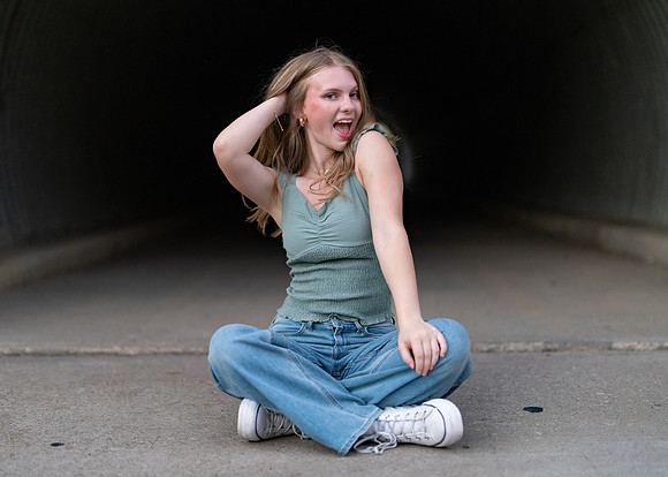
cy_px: 229
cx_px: 315
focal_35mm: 58
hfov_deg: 33.7
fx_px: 1102
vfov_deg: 24.4
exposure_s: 1/400
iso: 640
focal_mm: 50
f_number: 1.2
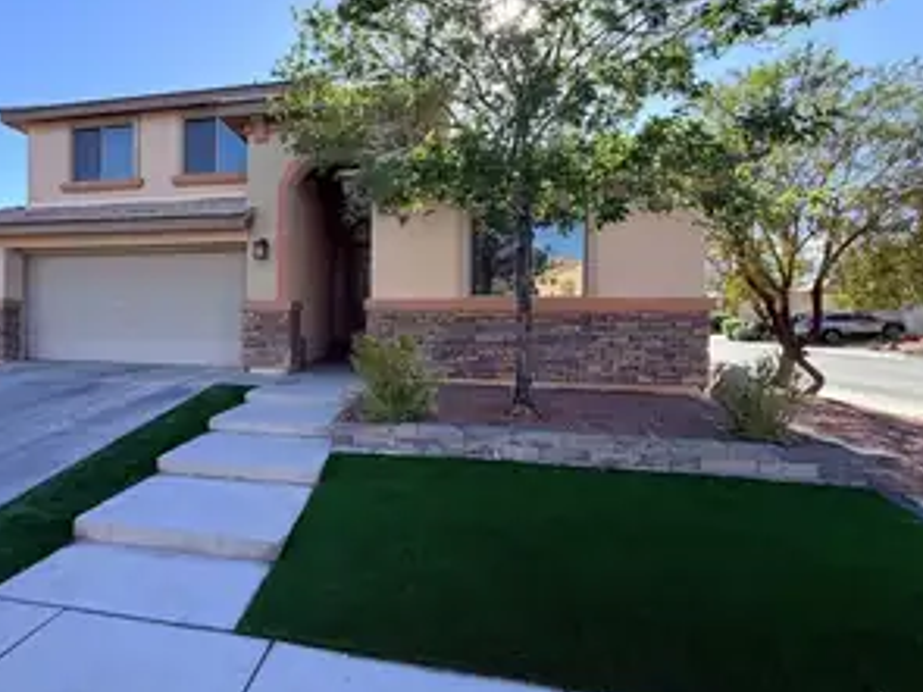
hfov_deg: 82.4
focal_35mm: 19
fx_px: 506
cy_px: 329
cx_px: 325
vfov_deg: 68.6
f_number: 2.2
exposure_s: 1/502
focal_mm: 2.22
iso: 40
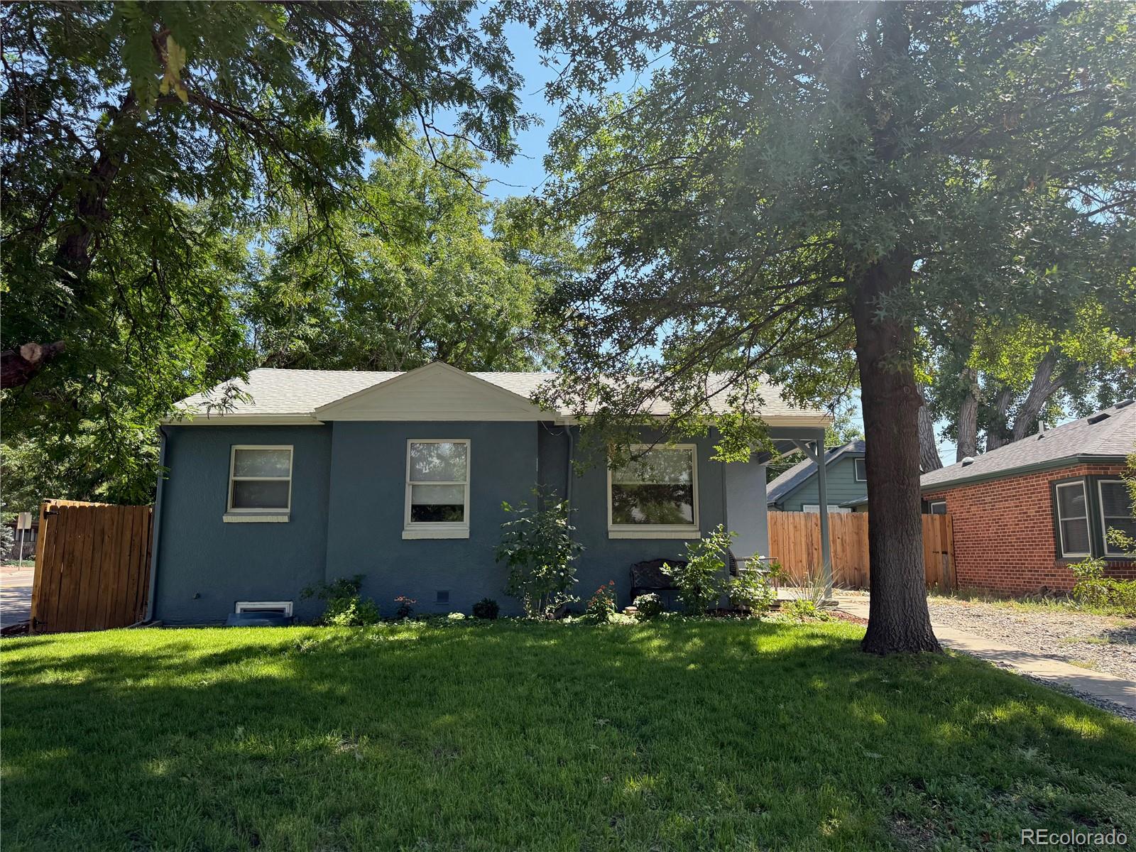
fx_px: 788
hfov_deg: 71.6
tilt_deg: +8.8
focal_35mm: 24
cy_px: 426
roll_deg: -0.4
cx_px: 568
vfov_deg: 56.8
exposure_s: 1/1437
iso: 100
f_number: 1.78
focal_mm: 6.76
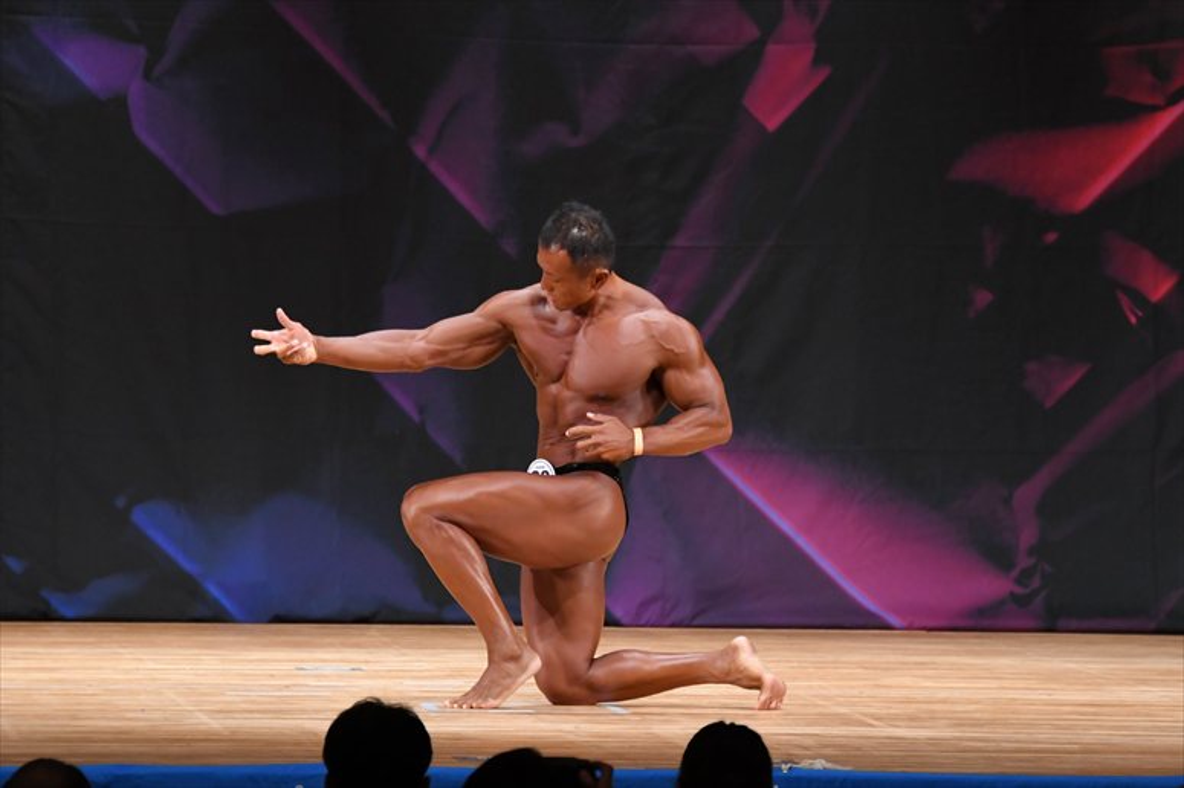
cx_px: 592
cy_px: 394
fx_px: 8876
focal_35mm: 270
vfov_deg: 5.1
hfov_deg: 7.6
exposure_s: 1/400
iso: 3200
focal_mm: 180
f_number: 5.6
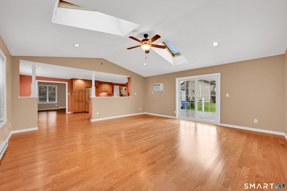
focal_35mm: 14
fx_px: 112
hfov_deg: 104.3
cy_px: 96
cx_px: 144
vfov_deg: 81.2
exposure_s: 1/320
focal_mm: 14
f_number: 8
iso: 320
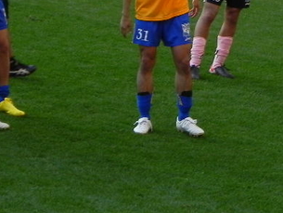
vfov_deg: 4.4
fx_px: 2764
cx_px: 262
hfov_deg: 5.8
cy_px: -19
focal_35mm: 338
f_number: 4.5
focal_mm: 23
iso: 160
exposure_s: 1/122
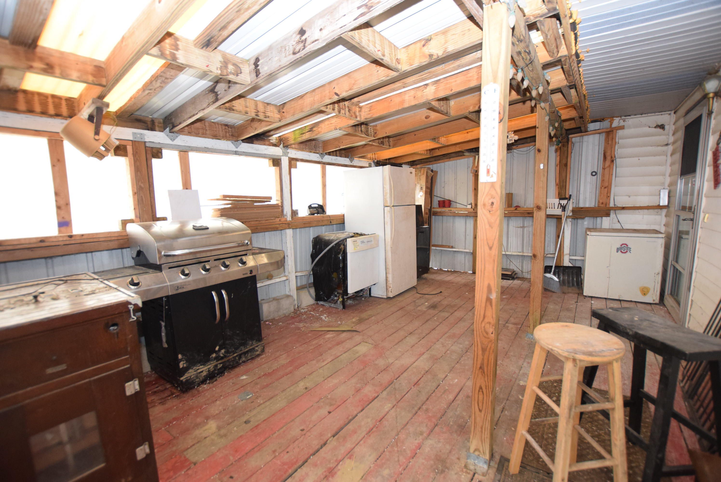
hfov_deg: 100.3
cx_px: 360
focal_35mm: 15
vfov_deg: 77.4
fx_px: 301
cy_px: 241
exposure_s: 1/60
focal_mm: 10
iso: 1800
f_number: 3.5
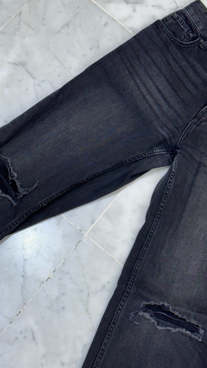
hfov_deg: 17.2
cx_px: 126
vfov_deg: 30.2
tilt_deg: -71.5
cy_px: 188
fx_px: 683
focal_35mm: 70
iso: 64
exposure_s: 1/100
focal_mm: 6.76
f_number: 1.78
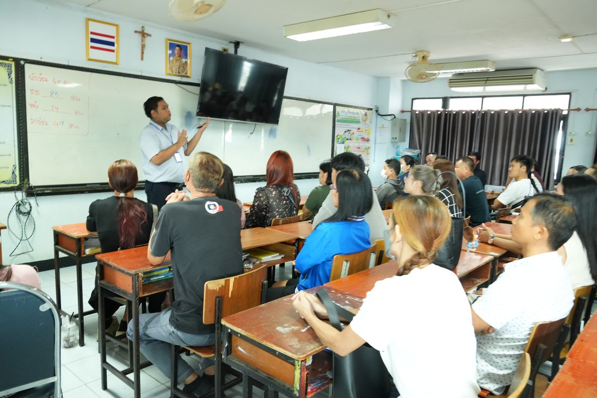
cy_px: 199
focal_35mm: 27
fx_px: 448
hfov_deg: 67.4
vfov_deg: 47.9
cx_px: 298
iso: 1600
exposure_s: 1/15
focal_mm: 18
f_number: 5
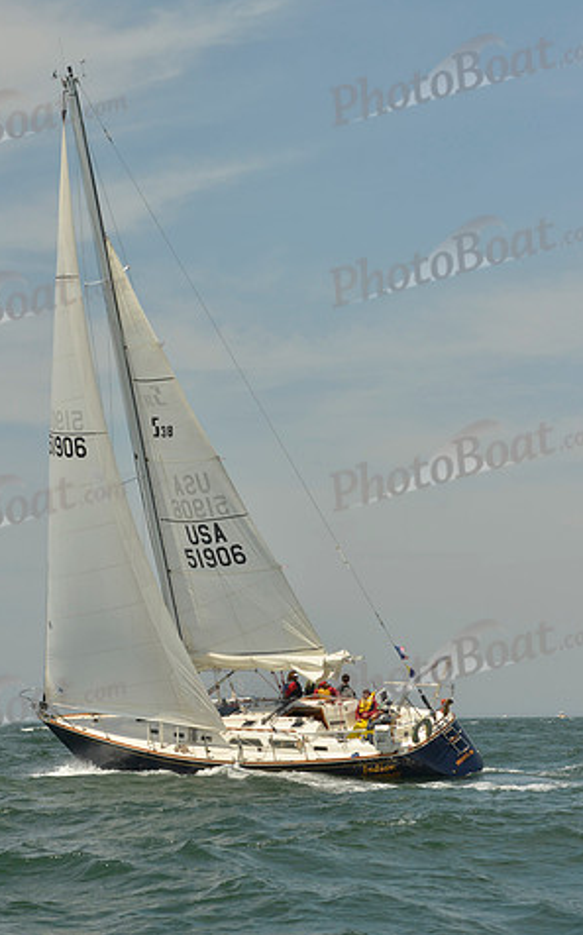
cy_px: 387
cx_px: 229
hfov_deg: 15.0
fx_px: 2214
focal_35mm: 87
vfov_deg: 23.8
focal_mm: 70
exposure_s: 1/1250
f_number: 8
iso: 200
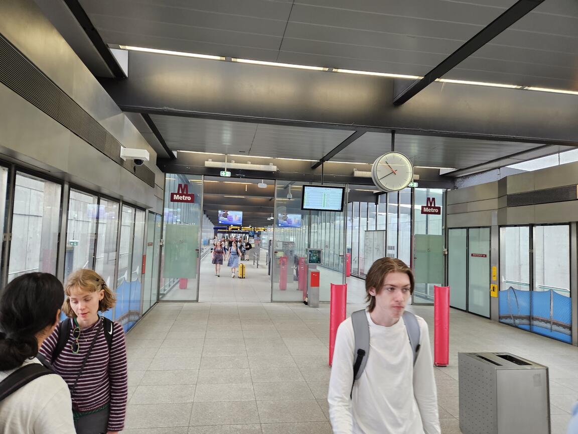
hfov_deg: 73.9
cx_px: 289
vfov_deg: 58.9
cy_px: 217
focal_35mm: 23
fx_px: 384
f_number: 1.8
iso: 160
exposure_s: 1/100
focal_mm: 5.4
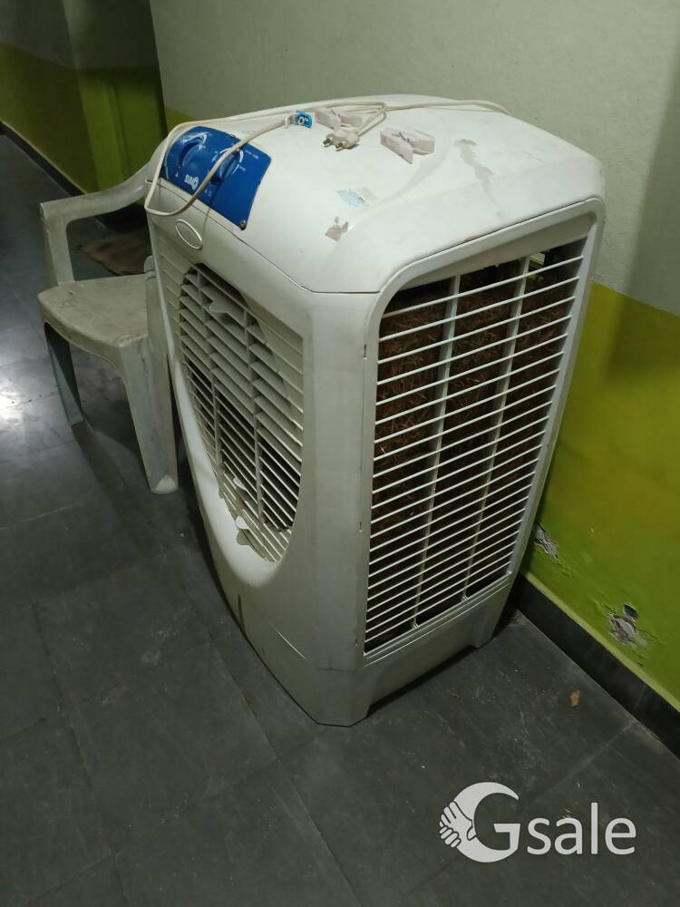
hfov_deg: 56.8
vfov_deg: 71.6
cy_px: 454
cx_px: 340
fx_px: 629
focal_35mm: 24
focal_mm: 5.24
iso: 2500
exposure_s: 1/33.3
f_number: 1.75
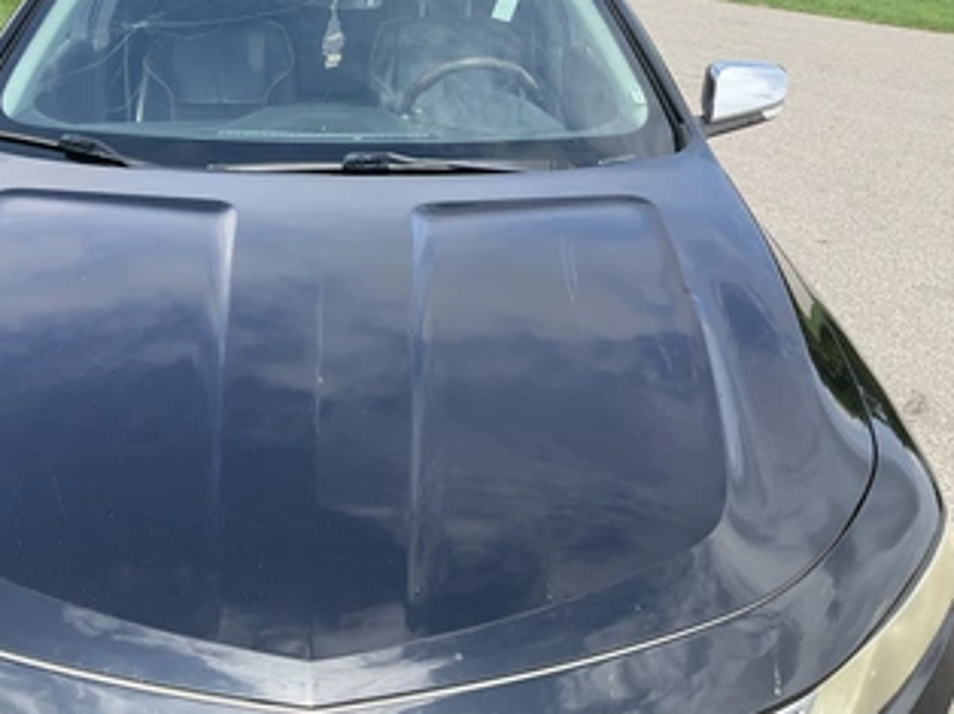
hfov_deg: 49.7
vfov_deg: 38.4
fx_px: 1019
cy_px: 280
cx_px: 362
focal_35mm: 37
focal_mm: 3
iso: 25
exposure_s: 1/534
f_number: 1.8
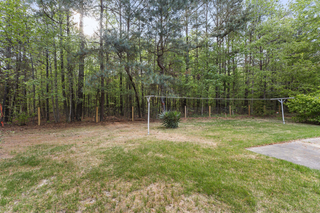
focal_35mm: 16
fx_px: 143
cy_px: 103
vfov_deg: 73.3
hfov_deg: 96.3
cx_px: 151
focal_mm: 15.1
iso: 100
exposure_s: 1/13
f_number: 8
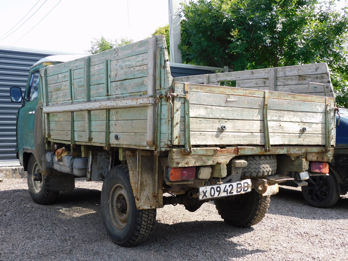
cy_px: 130
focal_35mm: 45
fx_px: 452
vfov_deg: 32.2
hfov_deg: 42.1
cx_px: 174
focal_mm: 8.1
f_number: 4
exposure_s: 1/320
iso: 125
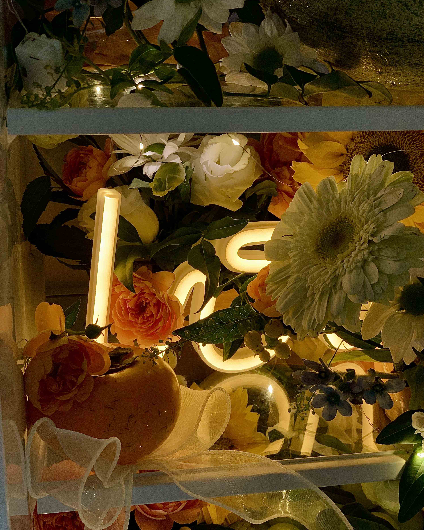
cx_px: 215
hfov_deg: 27.6
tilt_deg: -21.7
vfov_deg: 34.1
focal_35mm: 55
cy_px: 279
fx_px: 863
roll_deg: -1.3
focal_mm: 6
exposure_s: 1/50
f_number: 2.4
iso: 80
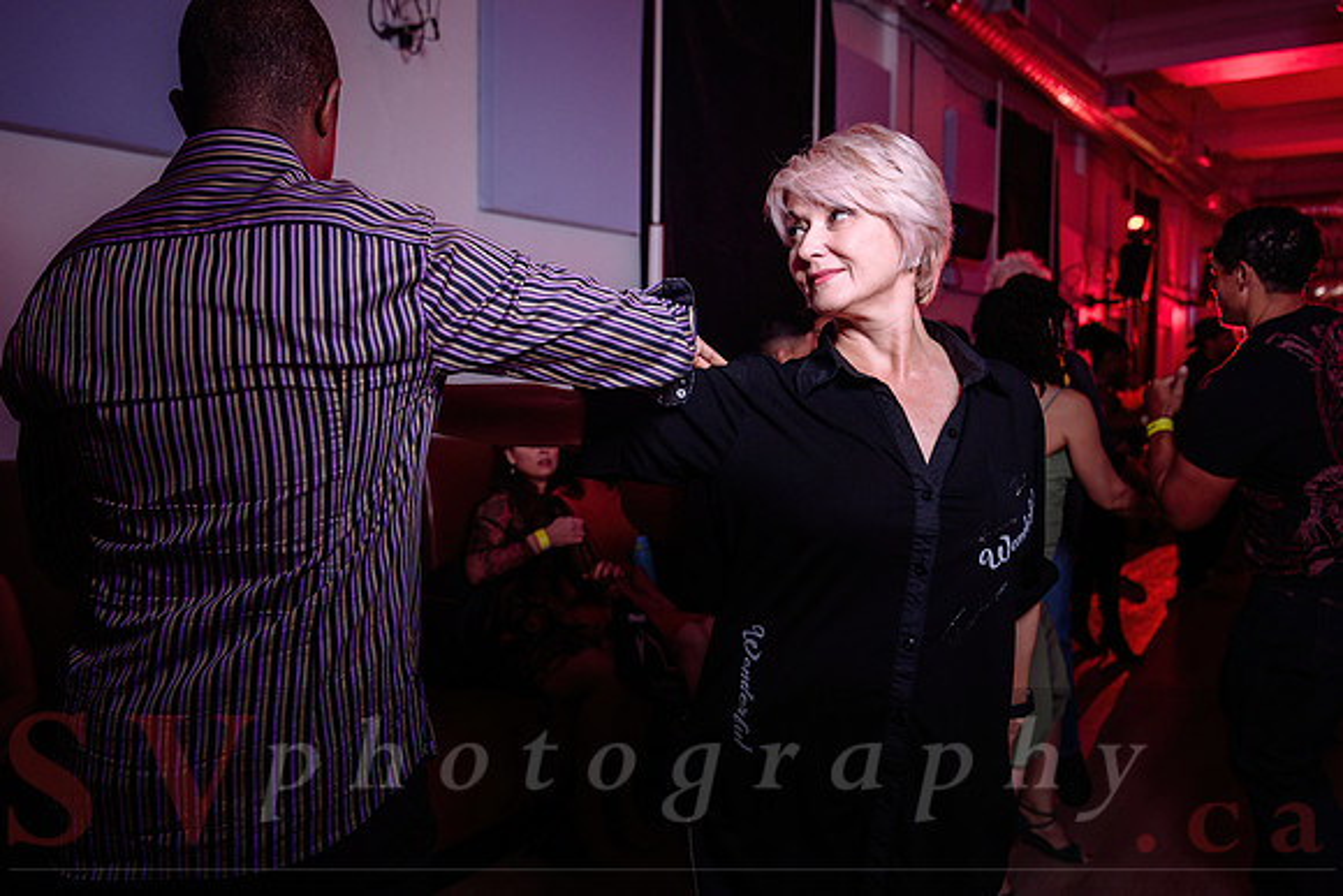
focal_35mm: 31
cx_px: 617
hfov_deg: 59.6
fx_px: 1170
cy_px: 411
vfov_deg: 41.9
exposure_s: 1/60
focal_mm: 29
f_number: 3.5
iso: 800
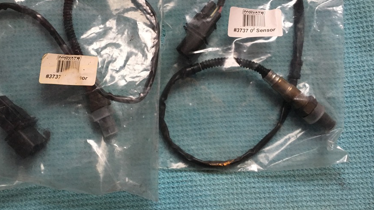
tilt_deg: -82.7
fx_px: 367
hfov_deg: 53.8
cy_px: 70
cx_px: 161
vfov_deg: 31.8
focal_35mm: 37
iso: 250
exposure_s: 1/33
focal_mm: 4.15
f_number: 2.2
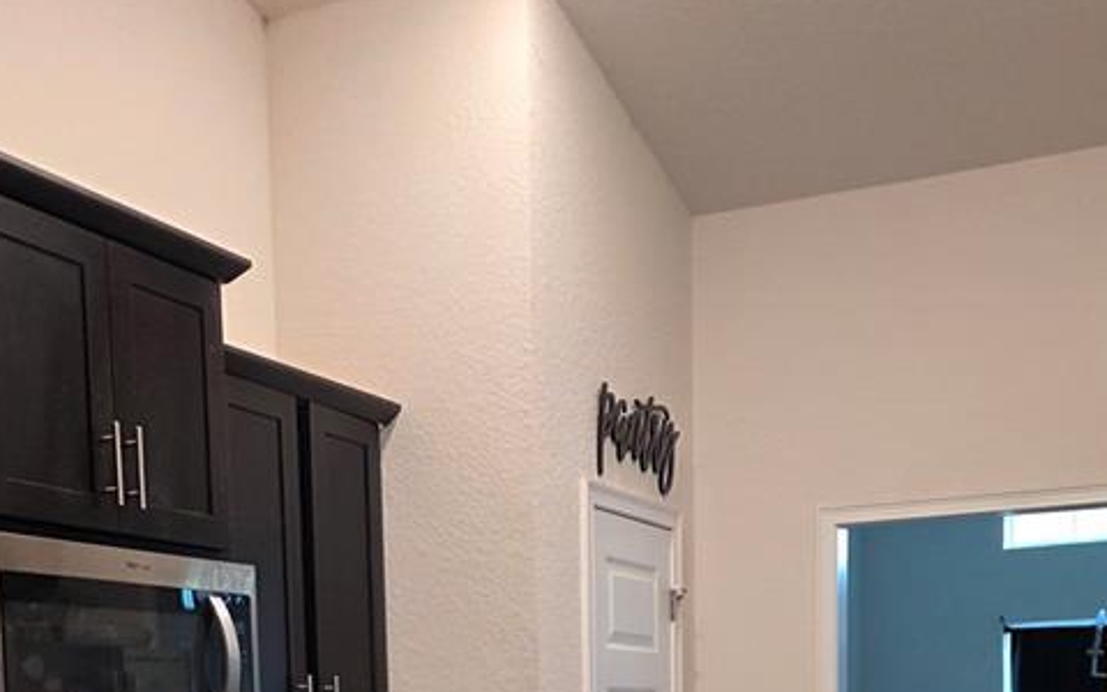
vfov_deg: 22.8
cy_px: 837
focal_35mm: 52
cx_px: 542
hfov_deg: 38.9
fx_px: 1569
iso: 400
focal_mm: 6.3
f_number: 1.7
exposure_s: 1/120
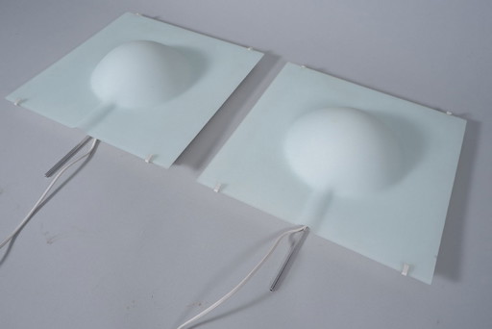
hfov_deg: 63.6
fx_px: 397
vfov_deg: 45.0
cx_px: 246
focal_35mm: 29
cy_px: 164
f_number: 6.4
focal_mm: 19.7
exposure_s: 1/100
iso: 100
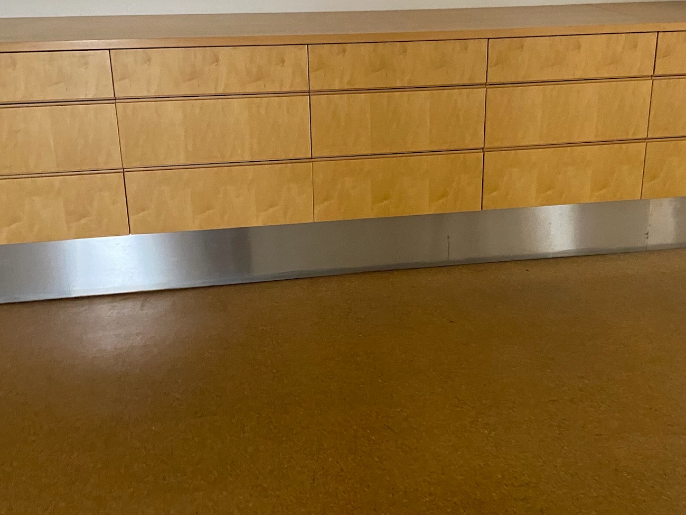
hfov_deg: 45.6
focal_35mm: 41
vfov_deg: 35.0
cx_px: 397
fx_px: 812
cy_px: 196
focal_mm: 4.25
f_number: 1.8
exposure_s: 1/50
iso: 500
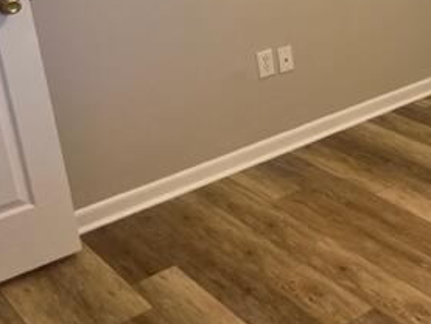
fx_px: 747
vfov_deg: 23.7
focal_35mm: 60
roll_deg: +2.3
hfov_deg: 28.9
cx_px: 482
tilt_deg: -18.0
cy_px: 30
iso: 80
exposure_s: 1/60
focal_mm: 5.7
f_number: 1.5
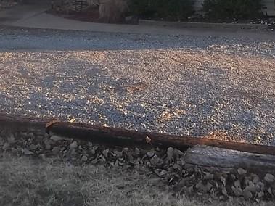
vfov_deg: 19.2
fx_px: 580
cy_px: -29
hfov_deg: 26.7
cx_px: 122
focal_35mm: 73
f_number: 3.5
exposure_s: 1/100
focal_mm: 4.9
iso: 80
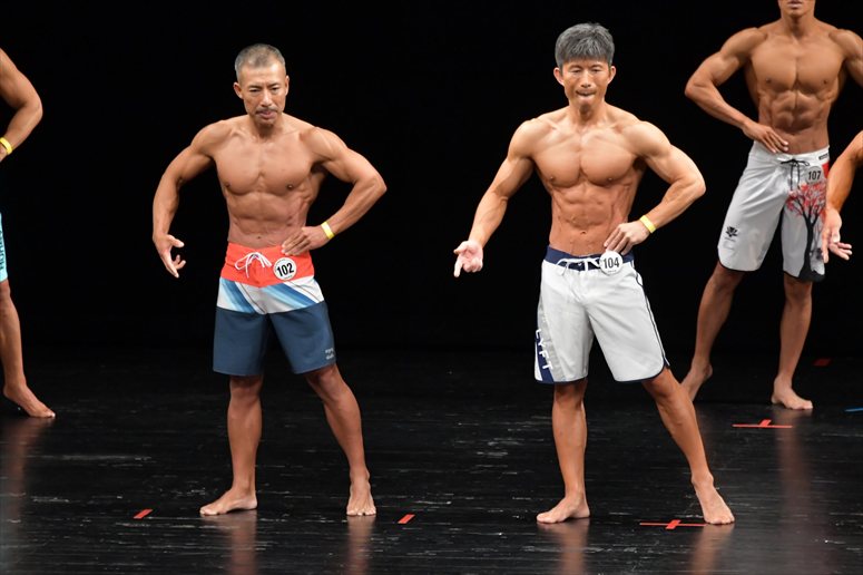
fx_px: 7188
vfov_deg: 4.6
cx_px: 432
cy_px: 288
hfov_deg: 6.9
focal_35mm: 300
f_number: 5.6
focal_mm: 200
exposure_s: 1/400
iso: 3200
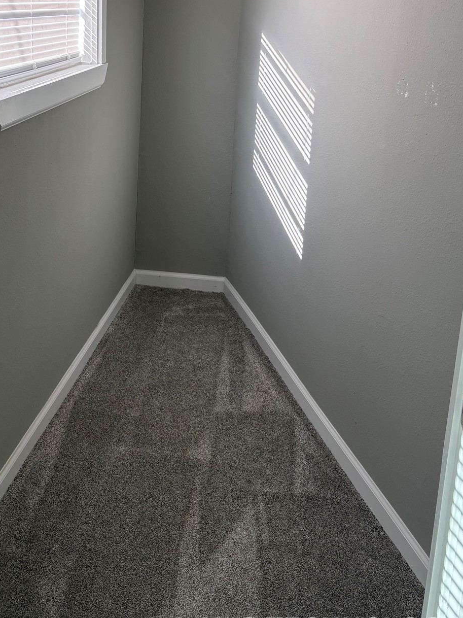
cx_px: 238
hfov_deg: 35.1
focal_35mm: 41
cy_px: 163
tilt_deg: -13.6
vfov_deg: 44.4
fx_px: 731
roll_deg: -3.8
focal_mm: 5.96
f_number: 1.6
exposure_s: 1/244
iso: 64
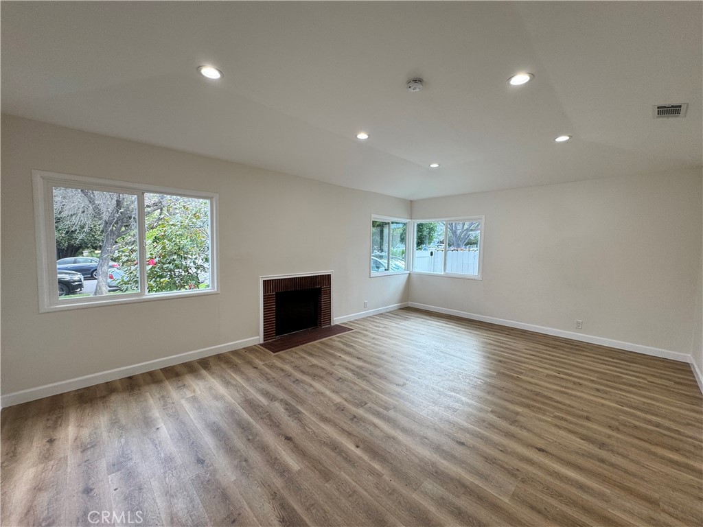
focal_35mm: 14
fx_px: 284
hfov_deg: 102.1
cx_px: 352
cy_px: 264
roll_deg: -1.5
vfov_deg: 85.7
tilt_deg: -4.9
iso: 64
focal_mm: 2.22
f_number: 2.2
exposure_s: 1/120
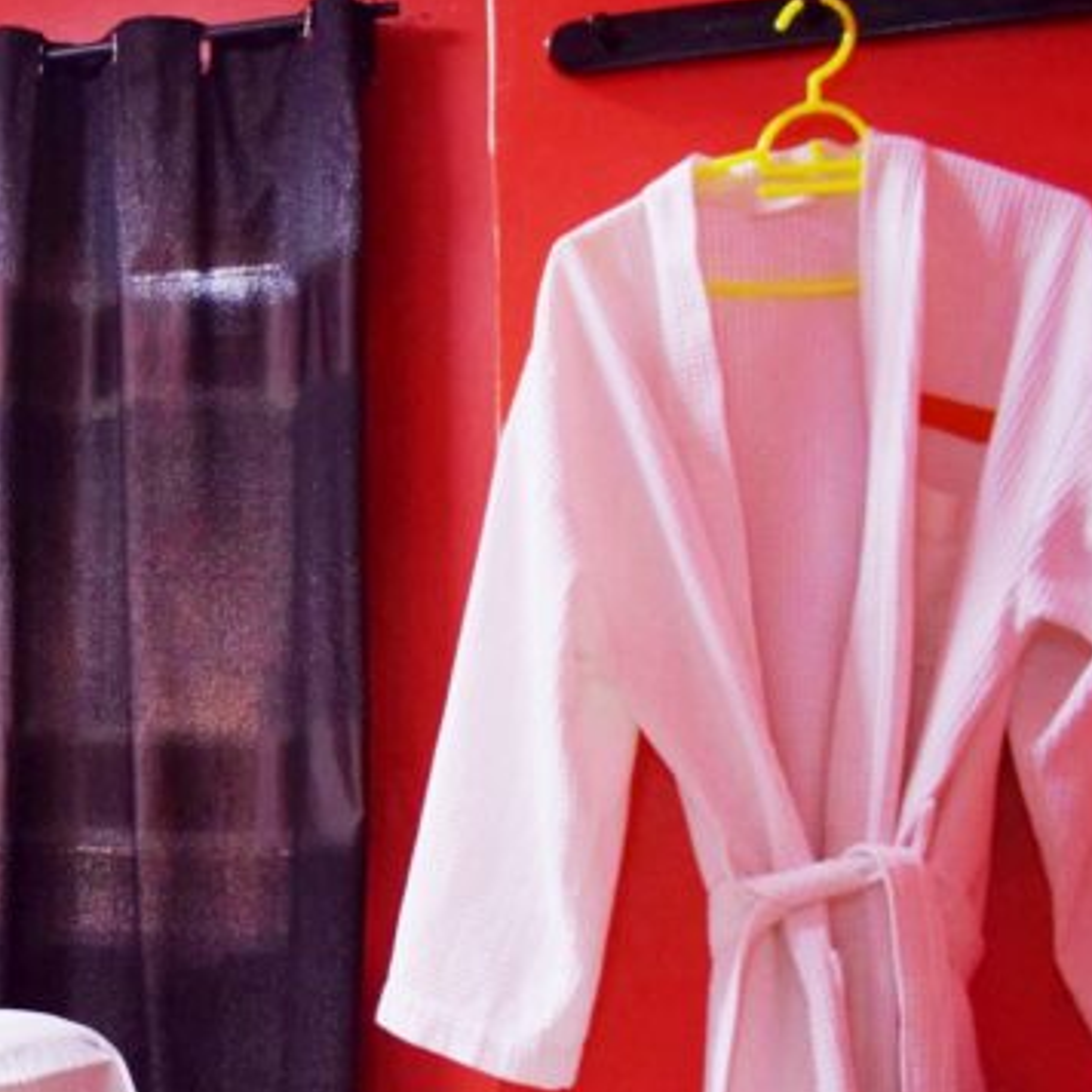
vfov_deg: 25.9
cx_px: -350
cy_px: 767
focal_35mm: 66
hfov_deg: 23.0
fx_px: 2356
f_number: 3.5
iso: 1600
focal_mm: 18
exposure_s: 1/30
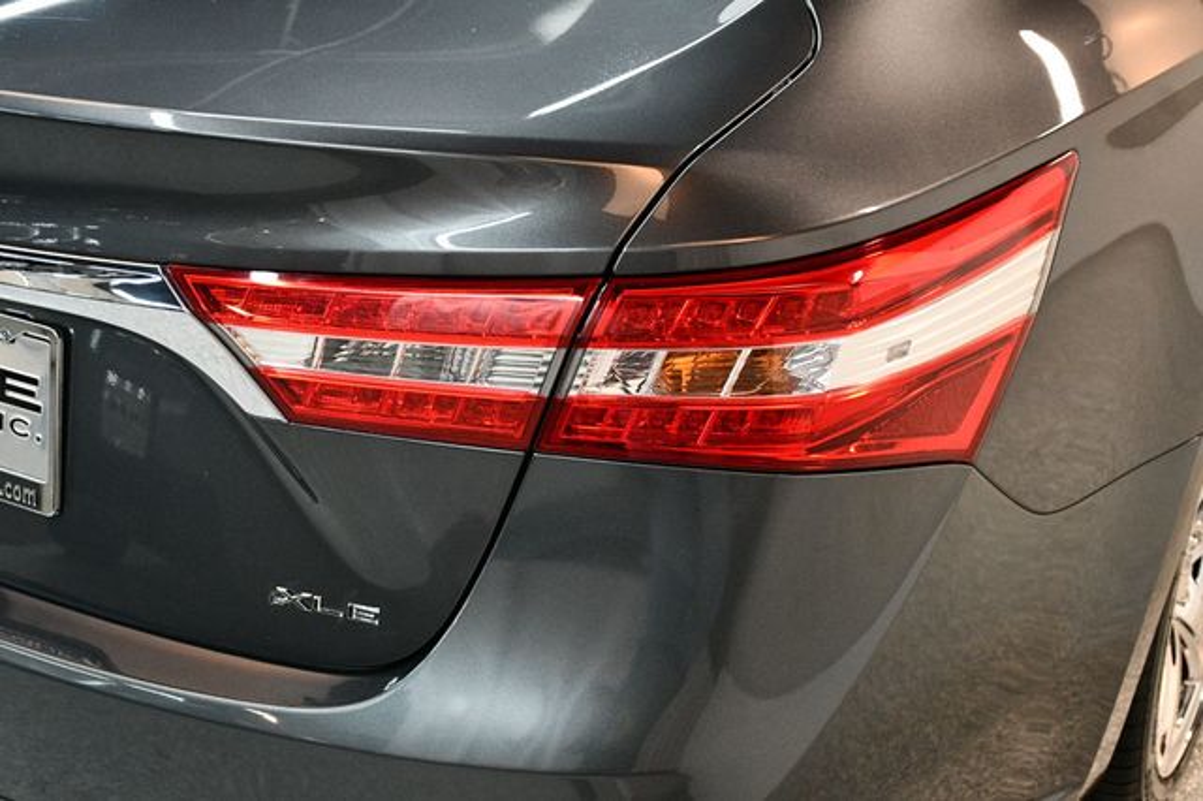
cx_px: 602
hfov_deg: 41.1
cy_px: 400
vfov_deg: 28.0
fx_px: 1603
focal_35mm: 48
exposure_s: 1/100
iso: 3200
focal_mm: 32
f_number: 4
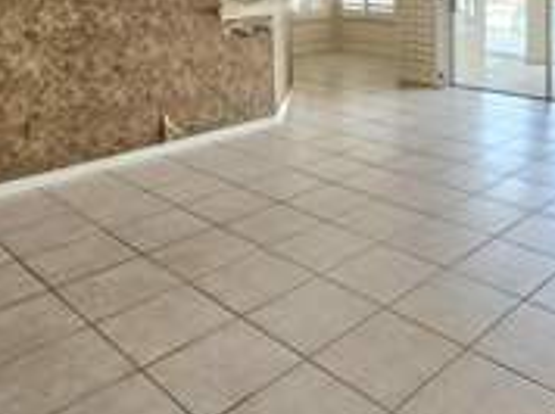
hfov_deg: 50.5
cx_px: 418
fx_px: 560
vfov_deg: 36.6
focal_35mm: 35
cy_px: 2
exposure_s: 1/60.2
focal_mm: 2.2
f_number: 2.2
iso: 125
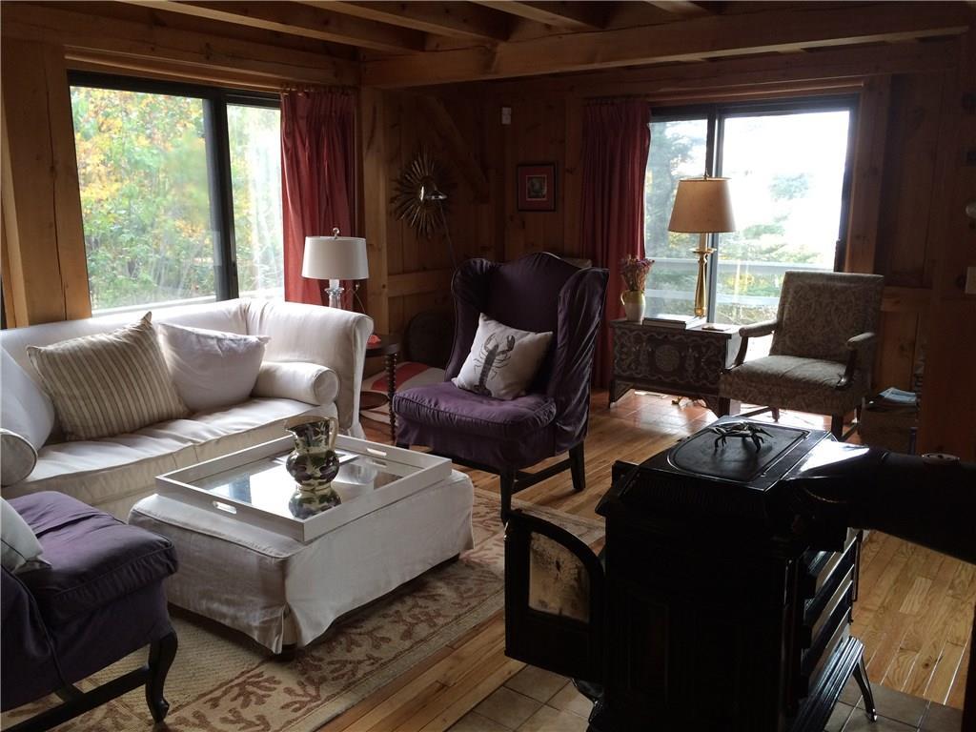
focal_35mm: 29
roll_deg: +0.6
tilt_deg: -14.3
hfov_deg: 61.7
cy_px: 366
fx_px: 818
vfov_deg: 48.2
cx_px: 488
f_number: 2.2
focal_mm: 4.15
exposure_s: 1/30
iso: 40
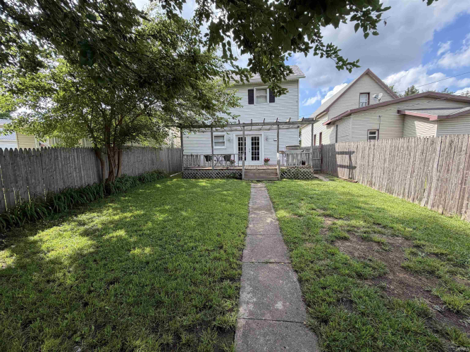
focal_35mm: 14
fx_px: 190
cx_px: 235
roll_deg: +1.5
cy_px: 176
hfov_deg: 102.1
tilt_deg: -5.2
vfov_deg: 85.7
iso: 64
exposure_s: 1/436
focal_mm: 2.22
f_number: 2.2
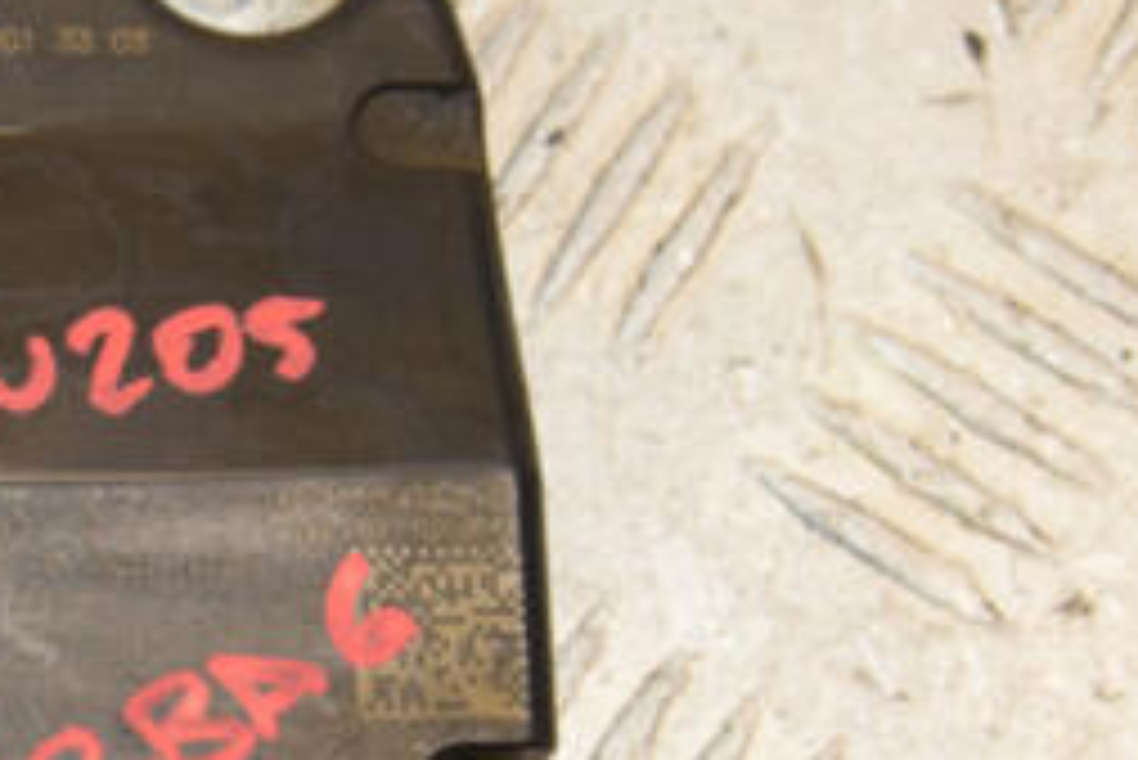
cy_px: 661
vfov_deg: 7.4
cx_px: -189
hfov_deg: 10.9
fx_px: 5851
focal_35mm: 185
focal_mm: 52
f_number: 9
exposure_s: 1/200
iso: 800
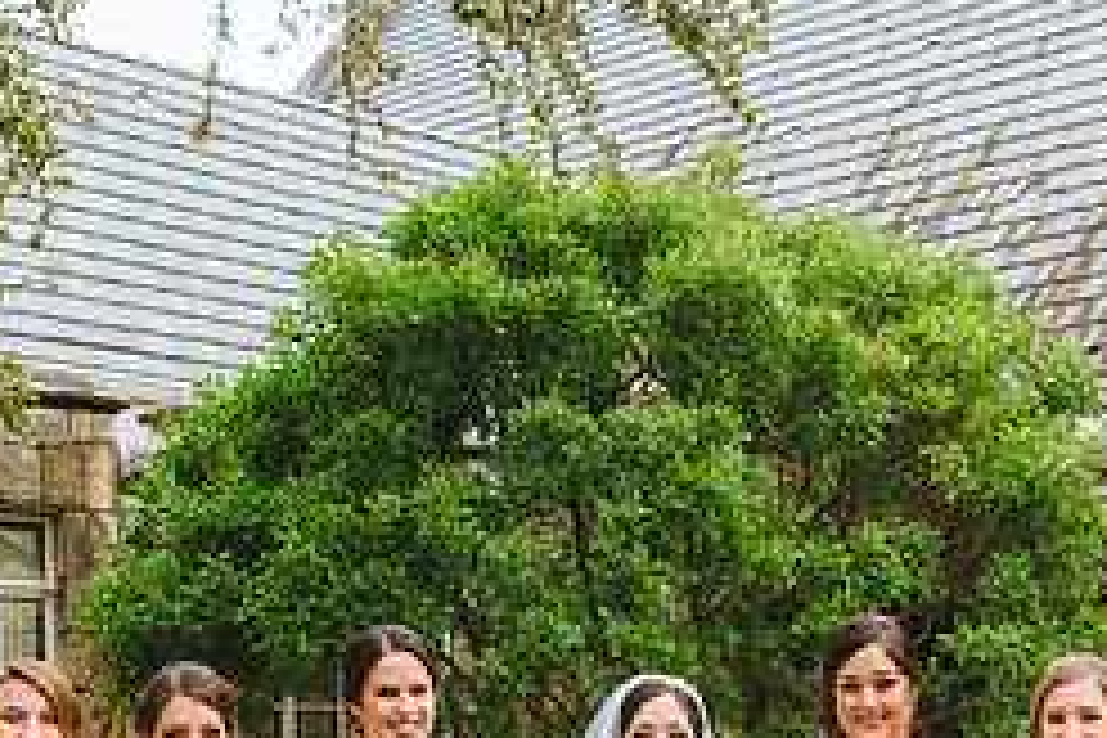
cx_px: 676
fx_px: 2368
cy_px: 846
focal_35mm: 77
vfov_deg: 17.1
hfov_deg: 26.3
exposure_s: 1/400
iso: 250
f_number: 4
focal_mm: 31
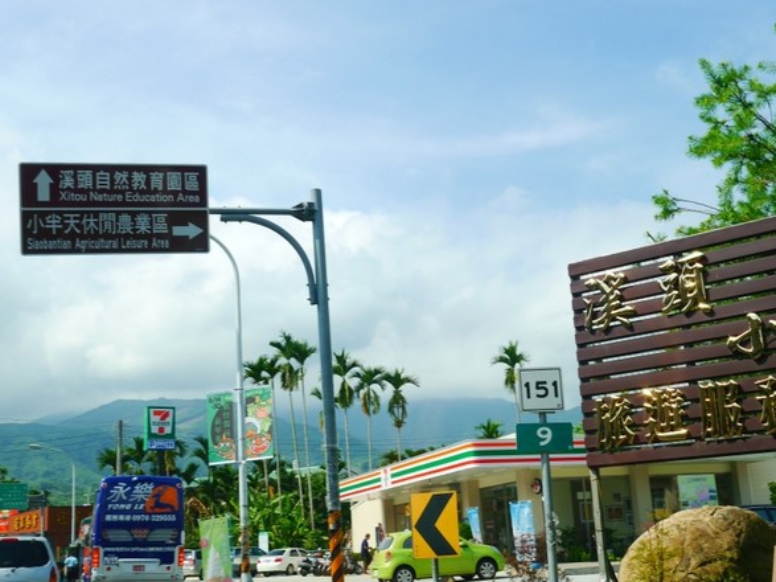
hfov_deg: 40.4
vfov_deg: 30.9
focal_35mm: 47
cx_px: 381
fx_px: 1053
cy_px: 294
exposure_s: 1/250
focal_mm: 23
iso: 160
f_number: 8
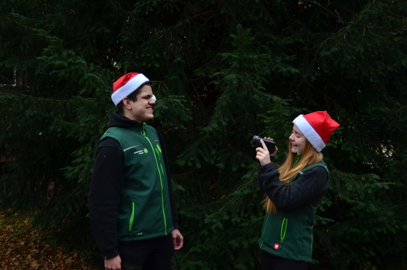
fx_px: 575
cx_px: 204
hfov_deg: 39.0
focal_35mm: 51
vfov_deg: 26.4
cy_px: 135
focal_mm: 34
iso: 400
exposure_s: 1/100
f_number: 4.5
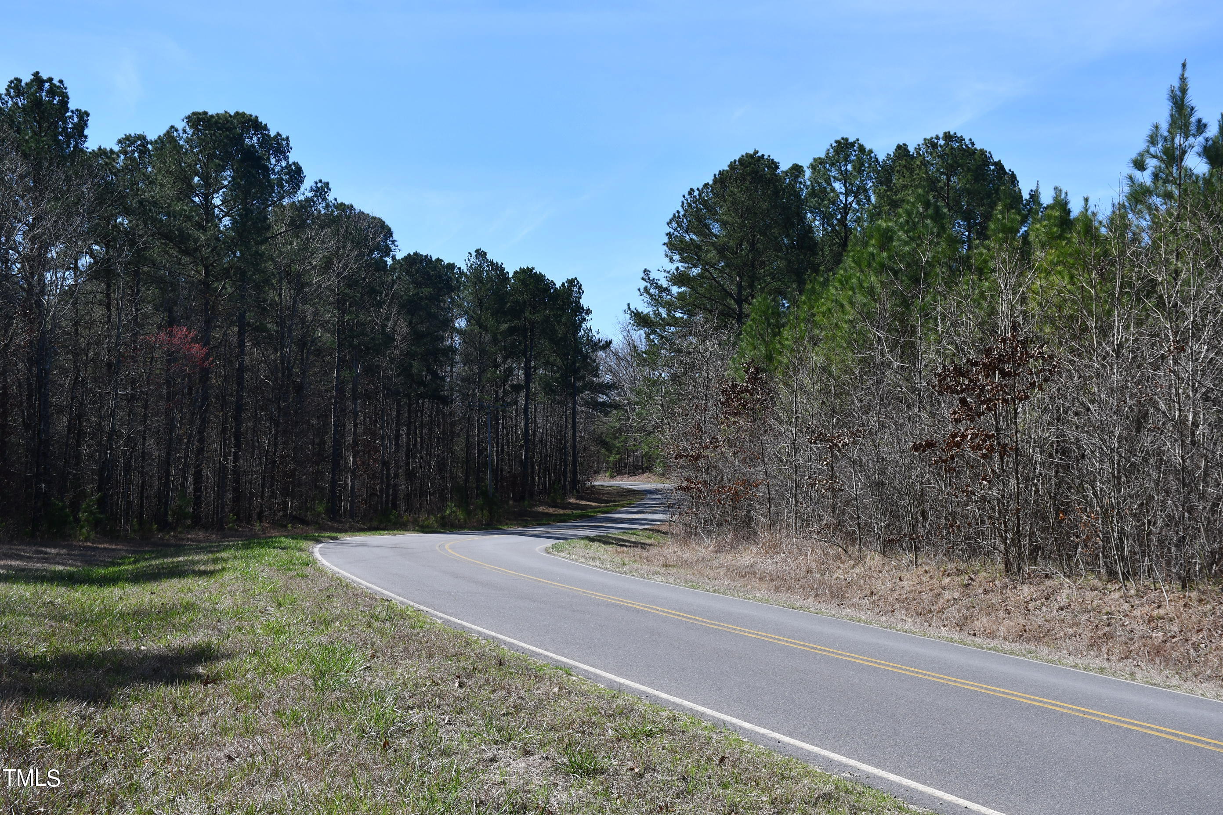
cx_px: 612
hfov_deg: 38.9
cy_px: 408
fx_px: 1732
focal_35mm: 51
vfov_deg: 26.5
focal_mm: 34
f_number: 8
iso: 100
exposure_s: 1/250
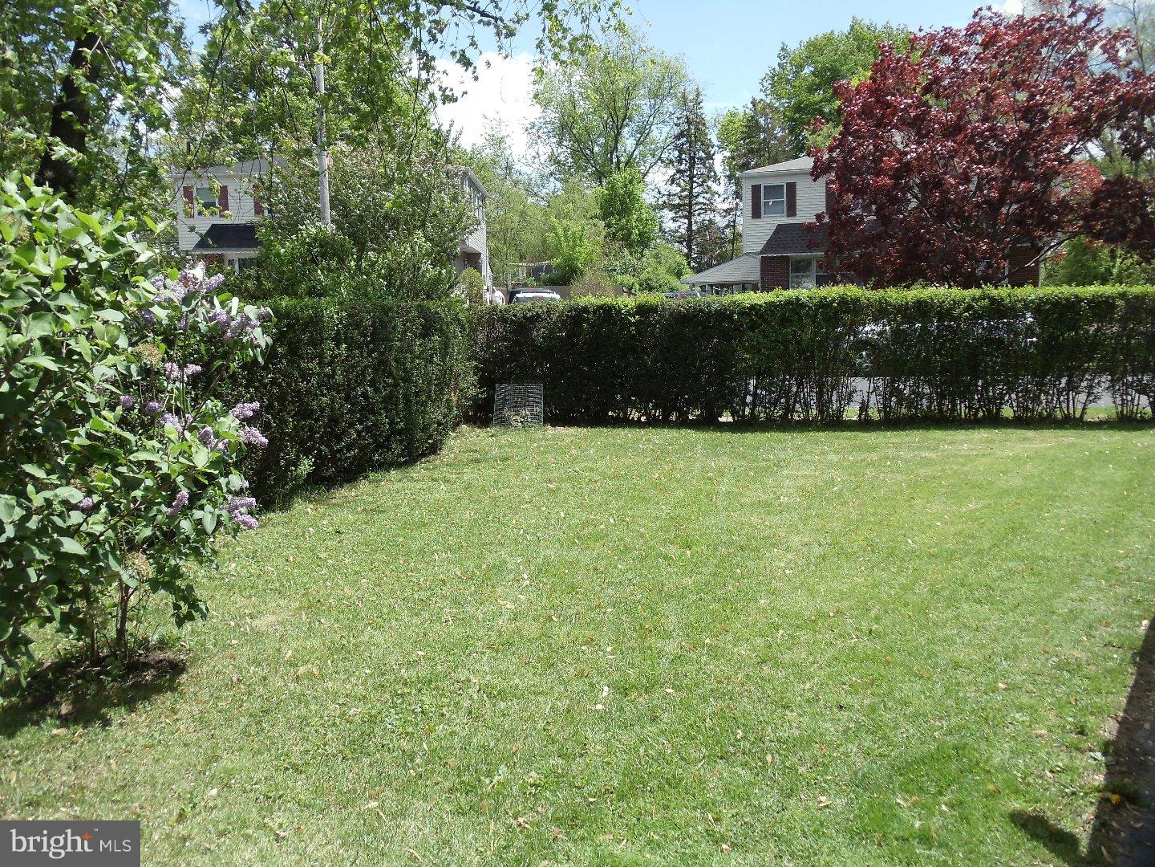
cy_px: 434
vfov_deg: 32.9
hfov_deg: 42.9
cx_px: 578
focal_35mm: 44
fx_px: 1468
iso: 100
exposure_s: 1/160
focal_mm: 6
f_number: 7.1
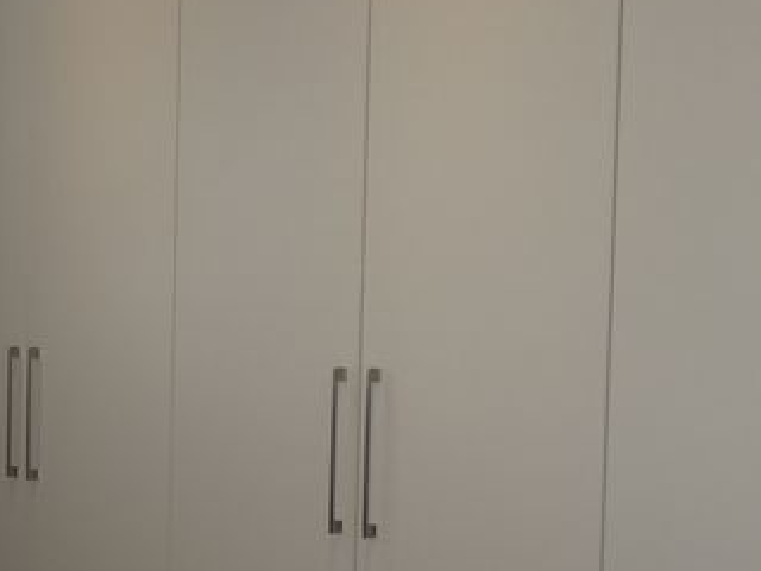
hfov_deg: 28.7
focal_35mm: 64
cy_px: 350
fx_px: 1407
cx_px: 29
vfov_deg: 22.9
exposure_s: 1/60
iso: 80
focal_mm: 3.6
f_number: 2.8
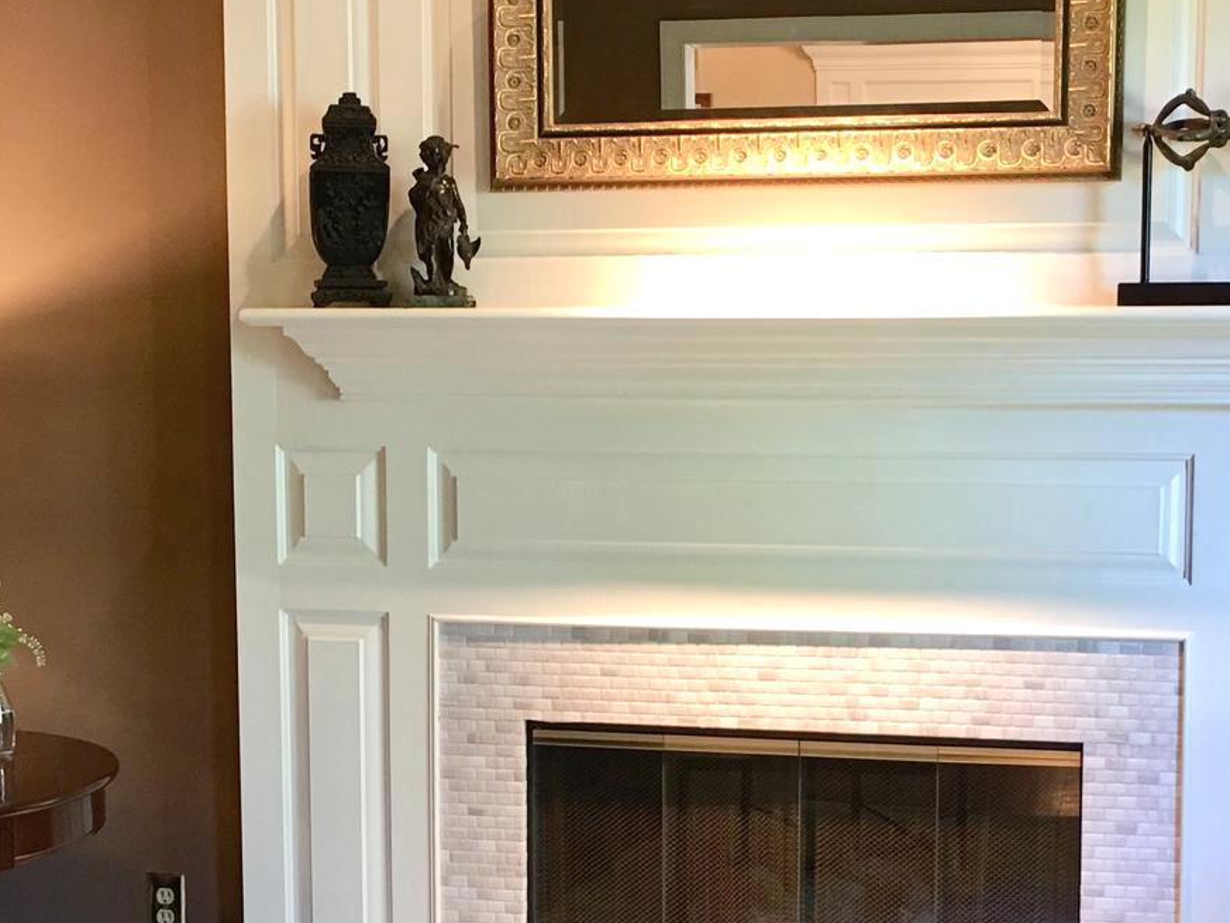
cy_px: 634
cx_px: 606
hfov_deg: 28.6
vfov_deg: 21.5
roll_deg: -0.4
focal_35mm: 68
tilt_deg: -6.4
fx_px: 2417
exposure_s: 1/15
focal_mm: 4.15
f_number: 2.2
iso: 50
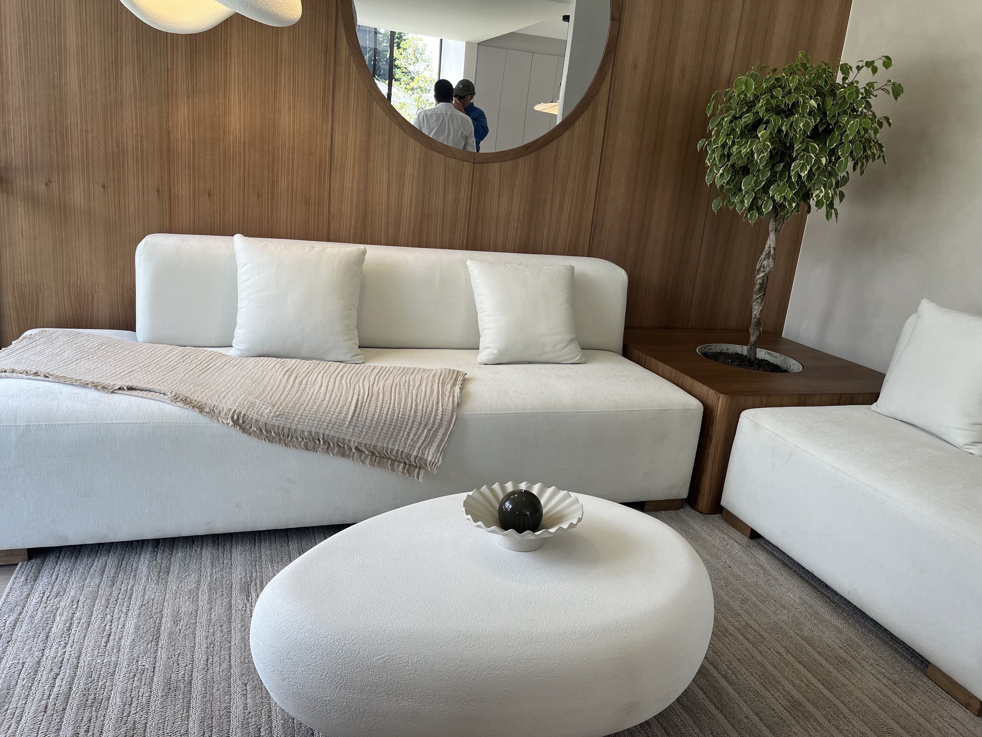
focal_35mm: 26
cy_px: 368
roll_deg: -6.2
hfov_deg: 67.3
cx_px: 491
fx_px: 738
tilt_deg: -16.0
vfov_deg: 53.1
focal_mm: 5.1
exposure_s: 1/228
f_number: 1.6
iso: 40
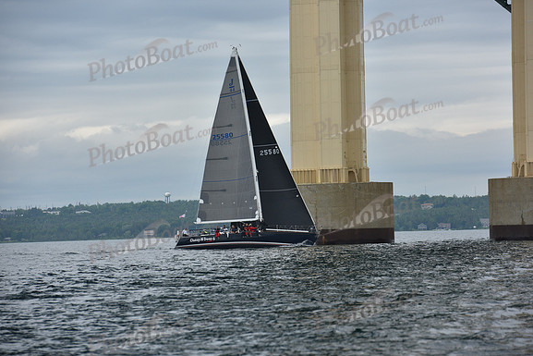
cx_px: 266
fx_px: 2828
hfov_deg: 10.8
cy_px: 178
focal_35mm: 191
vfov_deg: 7.2
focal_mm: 190
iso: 250
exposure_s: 1/800
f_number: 7.1
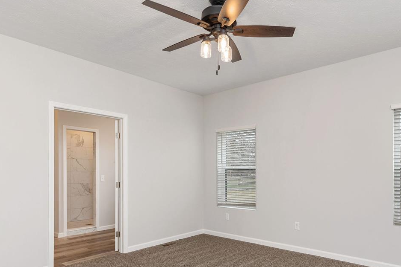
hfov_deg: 73.3
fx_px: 267
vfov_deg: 52.5
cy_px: 169
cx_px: 230
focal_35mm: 24
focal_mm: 15
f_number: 5.6
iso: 400
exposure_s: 1/100
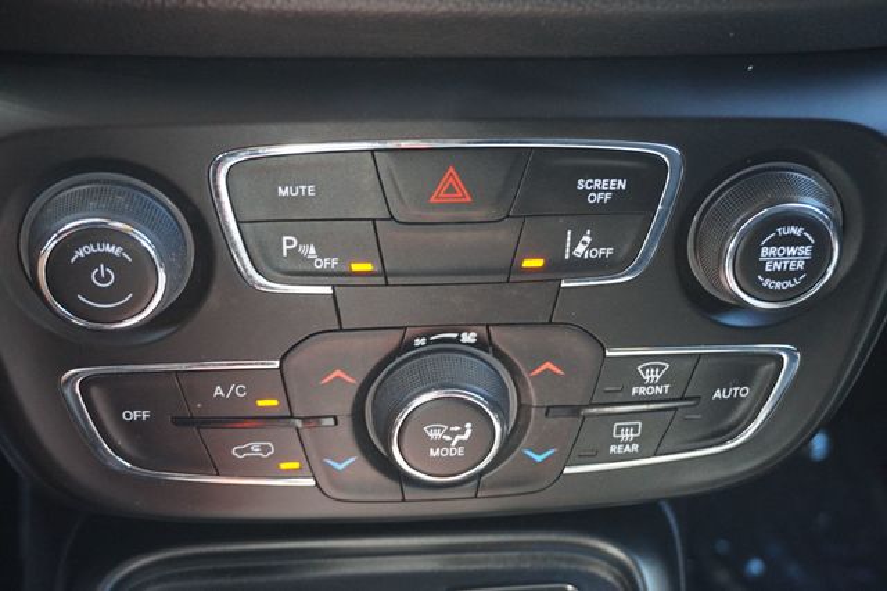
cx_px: 444
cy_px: 296
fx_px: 1145
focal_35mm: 46
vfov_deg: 28.9
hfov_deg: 42.3
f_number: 5
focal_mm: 31
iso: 1250
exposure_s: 1/60
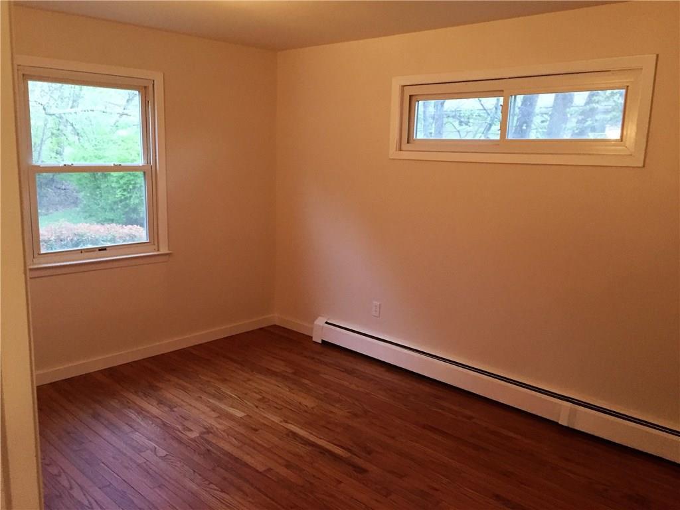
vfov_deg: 48.2
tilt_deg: -10.9
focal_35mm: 29
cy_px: 255
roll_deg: -2.6
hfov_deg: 61.7
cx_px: 340
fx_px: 570
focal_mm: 4.15
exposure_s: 1/30
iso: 200
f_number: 2.2
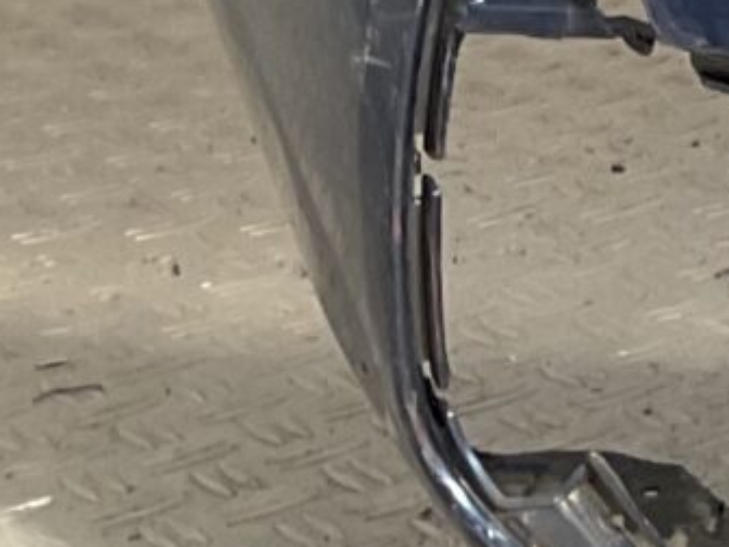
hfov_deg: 7.6
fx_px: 4654
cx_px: 2358
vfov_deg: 6.4
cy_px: -810
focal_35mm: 221
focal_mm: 3
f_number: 1.8
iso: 16
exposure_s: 1/367
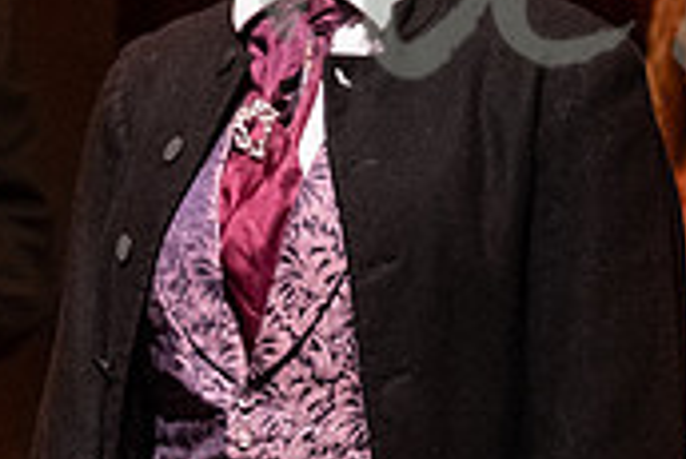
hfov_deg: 2.9
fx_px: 13540
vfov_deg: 1.9
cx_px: -85
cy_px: 205
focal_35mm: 710
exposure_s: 1/250
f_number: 2.8
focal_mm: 102.2
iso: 2500
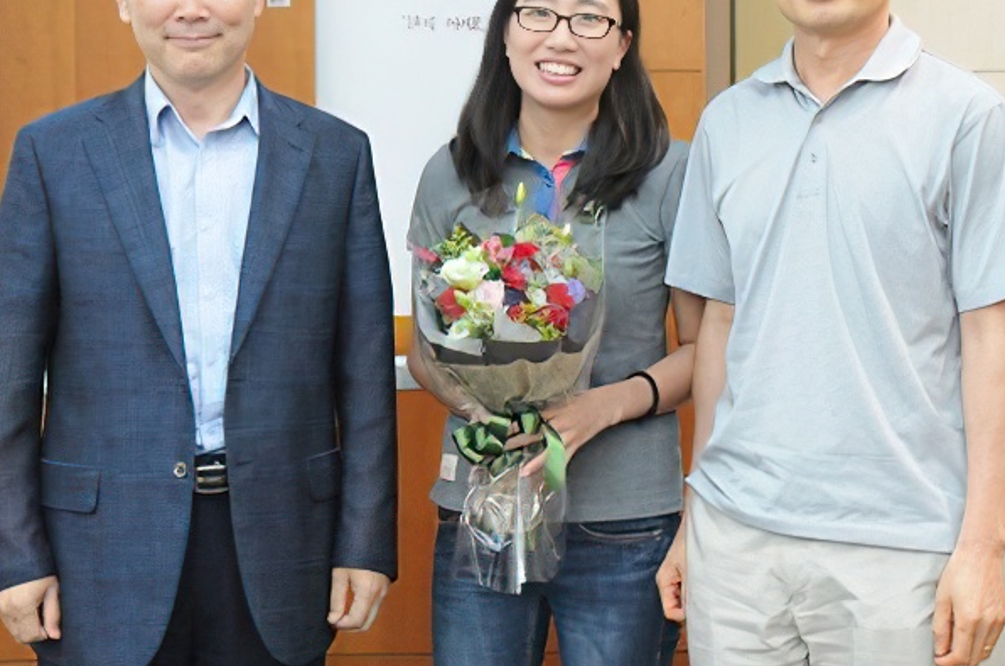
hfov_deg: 22.9
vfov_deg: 15.2
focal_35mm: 89
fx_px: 2480
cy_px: 180
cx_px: 578
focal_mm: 38
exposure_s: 1/80
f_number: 2.8
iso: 3200
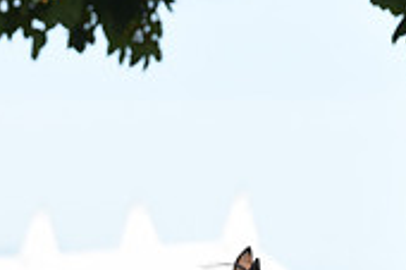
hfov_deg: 3.4
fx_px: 6918
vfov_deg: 2.2
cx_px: -182
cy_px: 429
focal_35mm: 614
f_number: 5.6
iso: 500
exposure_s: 1/1600
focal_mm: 180
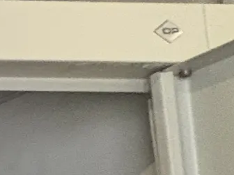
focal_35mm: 80
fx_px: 541
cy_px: 227
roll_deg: -0.1
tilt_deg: +3.6
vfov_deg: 17.3
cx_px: -418
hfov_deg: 12.6
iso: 640
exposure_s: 1/60
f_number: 2.2
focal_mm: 2.22
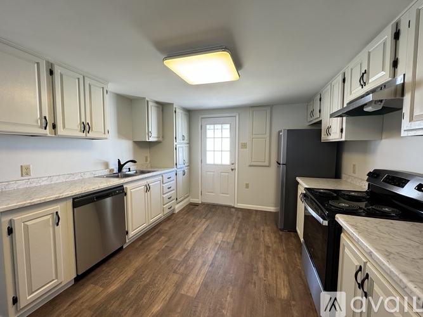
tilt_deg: -4.1
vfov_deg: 85.7
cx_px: 212
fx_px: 171
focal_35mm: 14
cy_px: 158
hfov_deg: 102.1
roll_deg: +0.0
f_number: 2.2
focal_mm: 2.22
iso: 320
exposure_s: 1/60
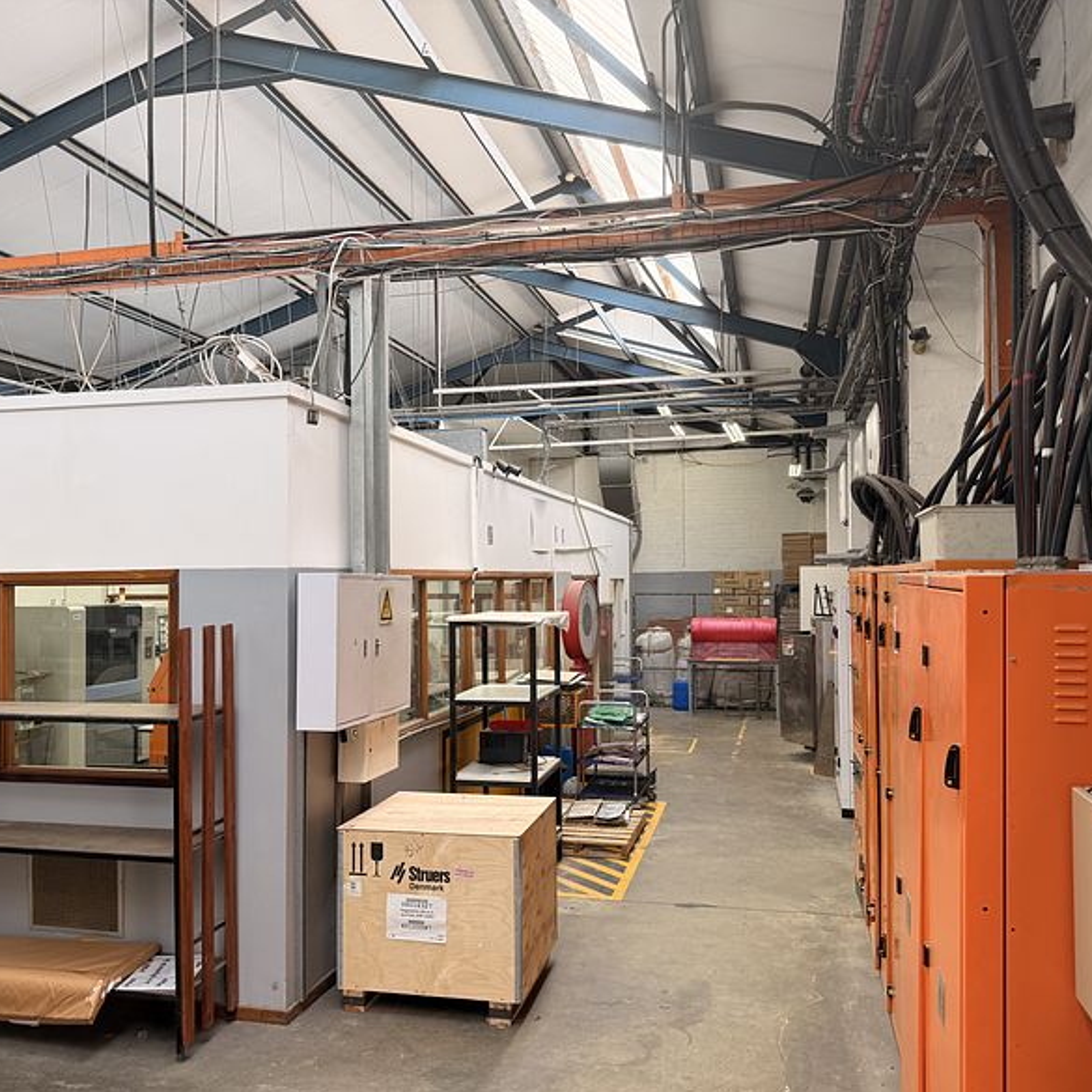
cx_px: 508
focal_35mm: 29
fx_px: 1035
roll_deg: -0.2
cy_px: 556
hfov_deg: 55.6
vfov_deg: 55.6
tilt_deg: +2.8
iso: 80
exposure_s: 1/100
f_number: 1.78
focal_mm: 6.76
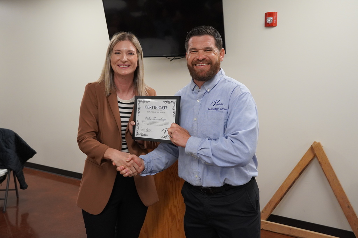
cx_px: 179
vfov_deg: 36.9
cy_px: 119
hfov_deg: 53.1
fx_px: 358
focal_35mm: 36
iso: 1600
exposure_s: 1/160
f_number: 4
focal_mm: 24
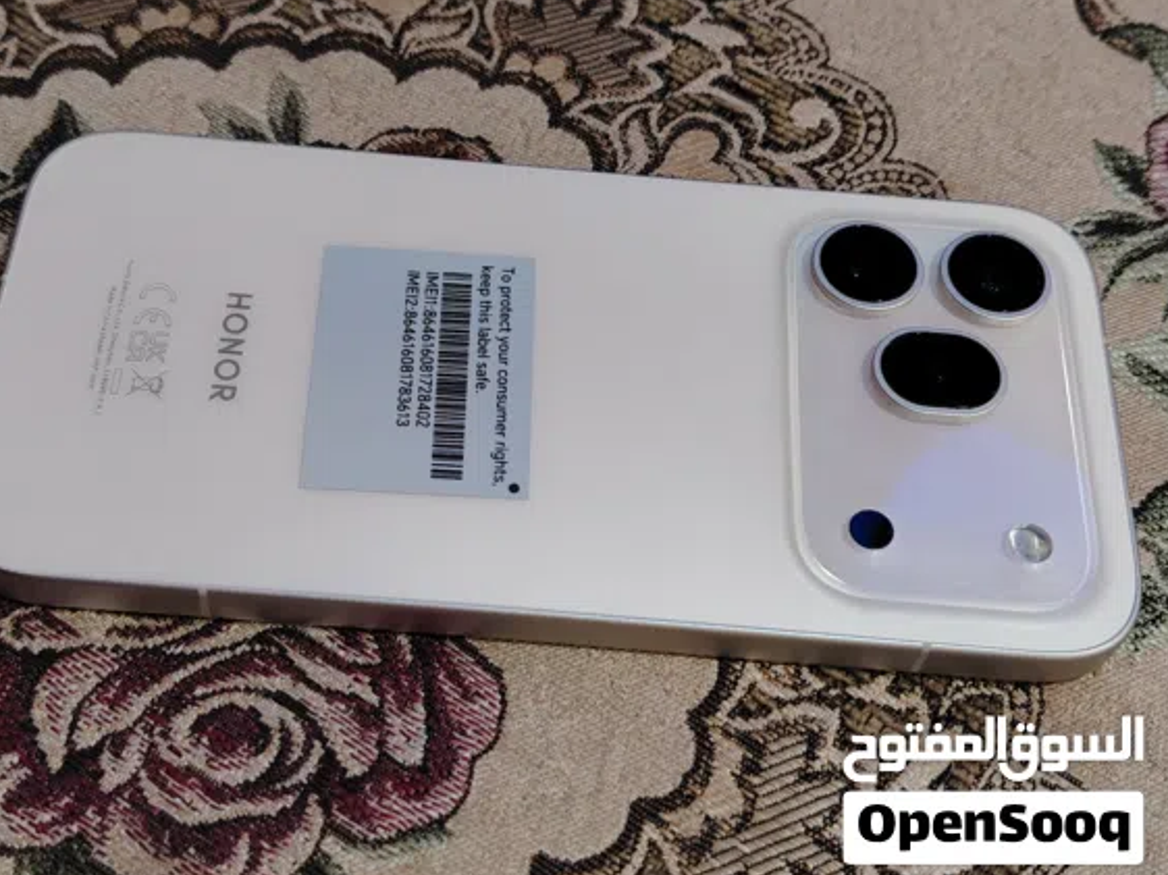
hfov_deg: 38.9
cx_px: 530
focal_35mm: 49
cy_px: 416
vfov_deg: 29.6
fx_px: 1653
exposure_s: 1/50
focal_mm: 5.25
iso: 884
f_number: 1.75
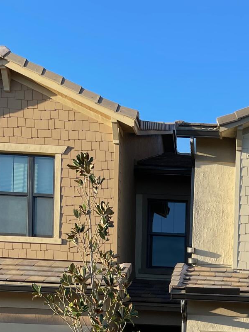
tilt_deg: +1.3
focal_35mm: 65
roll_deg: -1.3
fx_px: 623
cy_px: 415
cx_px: 256
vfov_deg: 26.1
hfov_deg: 21.7
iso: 32
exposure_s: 1/888
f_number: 1.6
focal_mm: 4.2
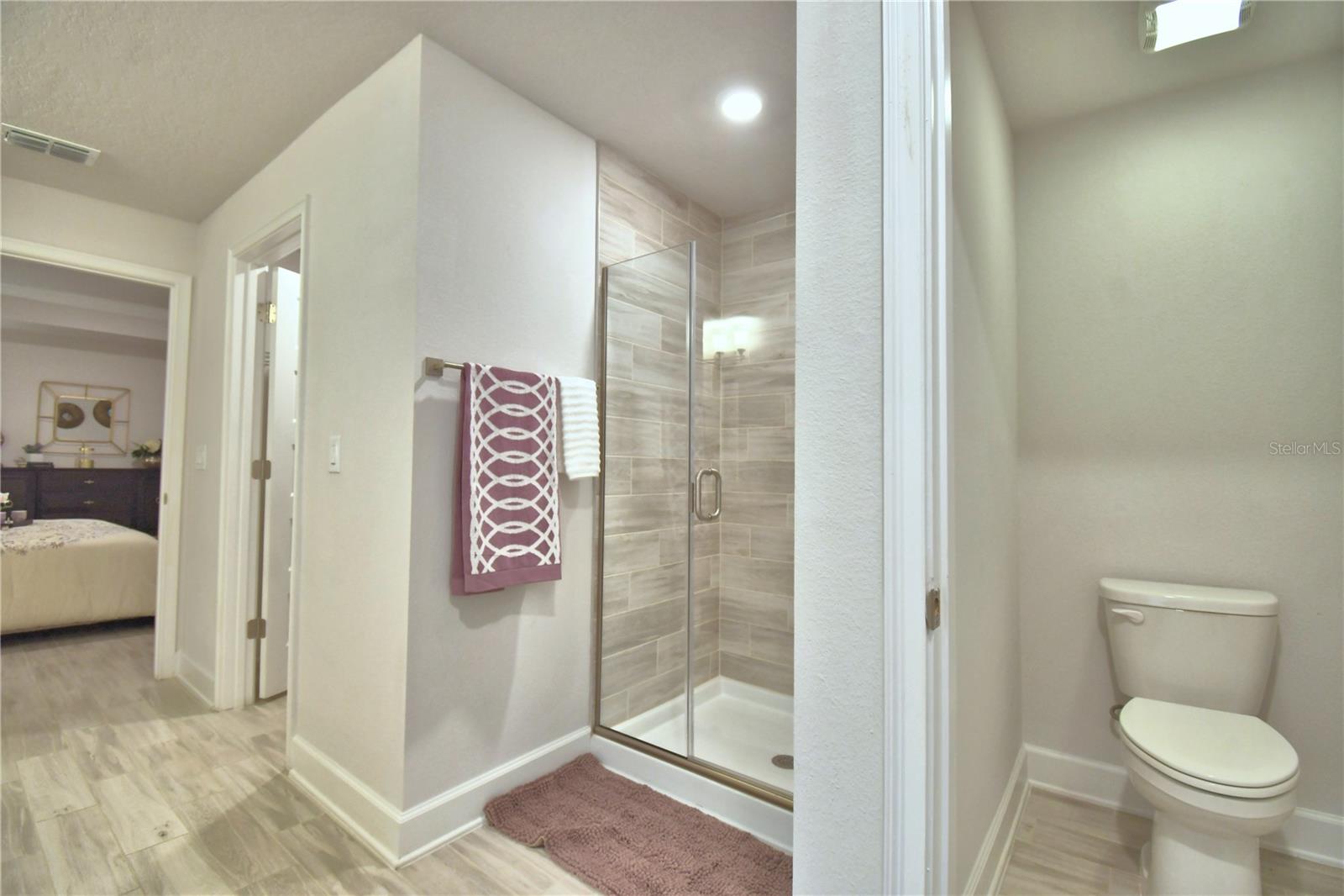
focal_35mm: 15
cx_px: 672
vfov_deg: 77.3
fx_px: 560
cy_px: 448
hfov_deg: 100.4
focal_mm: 10
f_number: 4.5
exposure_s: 1/50
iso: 400
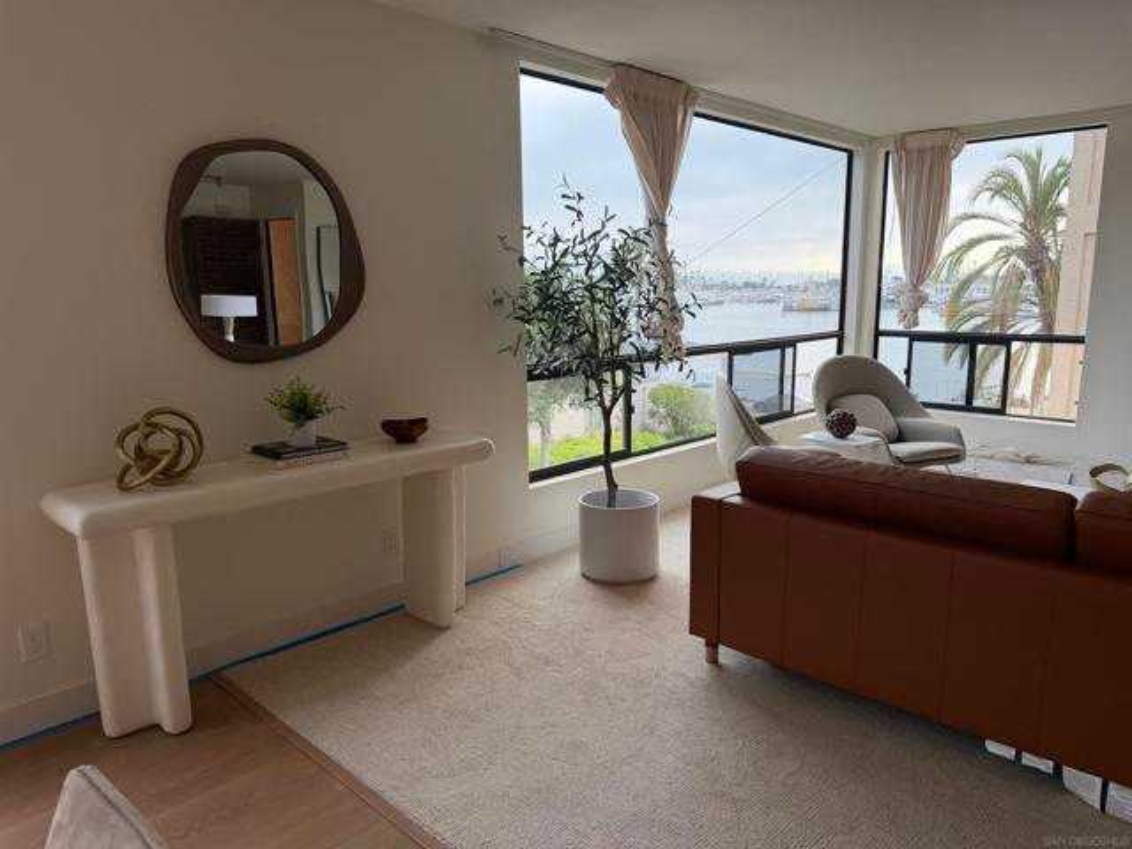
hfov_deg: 71.6
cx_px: 566
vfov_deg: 56.8
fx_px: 785
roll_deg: +0.3
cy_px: 424
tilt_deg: -9.5
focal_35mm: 24
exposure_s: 1/207
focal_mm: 6.76
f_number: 1.78
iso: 125
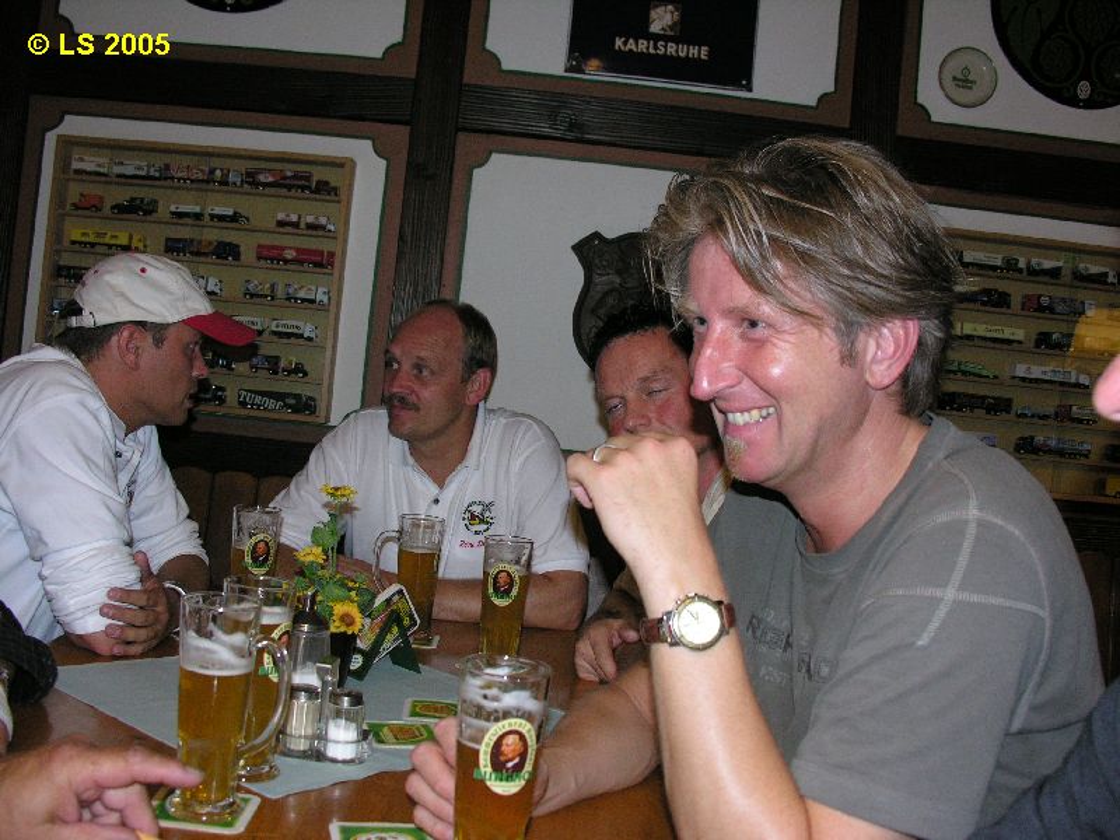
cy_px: 420
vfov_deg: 40.7
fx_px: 1132
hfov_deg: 52.6
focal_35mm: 35
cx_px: 560
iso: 200
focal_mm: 8.9
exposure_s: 1/60.1
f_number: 2.8
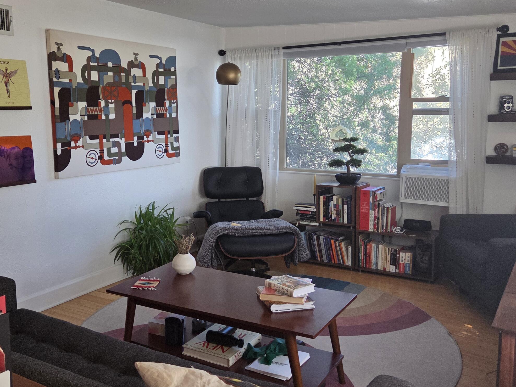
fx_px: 522
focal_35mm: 35
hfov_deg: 52.4
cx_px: 216
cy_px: 186
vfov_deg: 40.7
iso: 200
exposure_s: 1/180
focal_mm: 5.4
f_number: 1.8
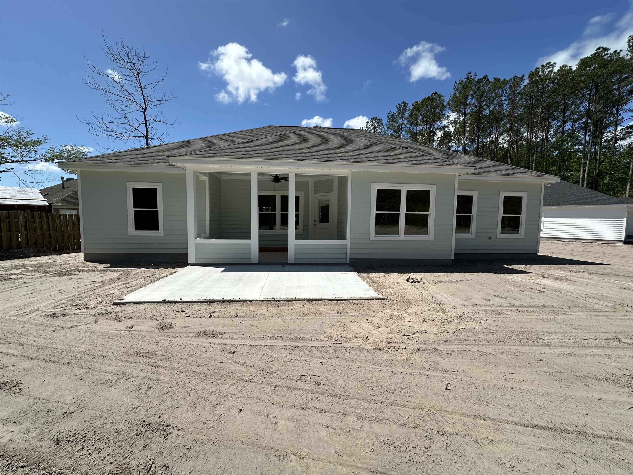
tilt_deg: -4.1
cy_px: 238
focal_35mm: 14
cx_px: 316
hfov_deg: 102.1
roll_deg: -1.3
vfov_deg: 85.7
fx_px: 256
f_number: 2.2
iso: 50
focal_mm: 2.22
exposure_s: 1/3040
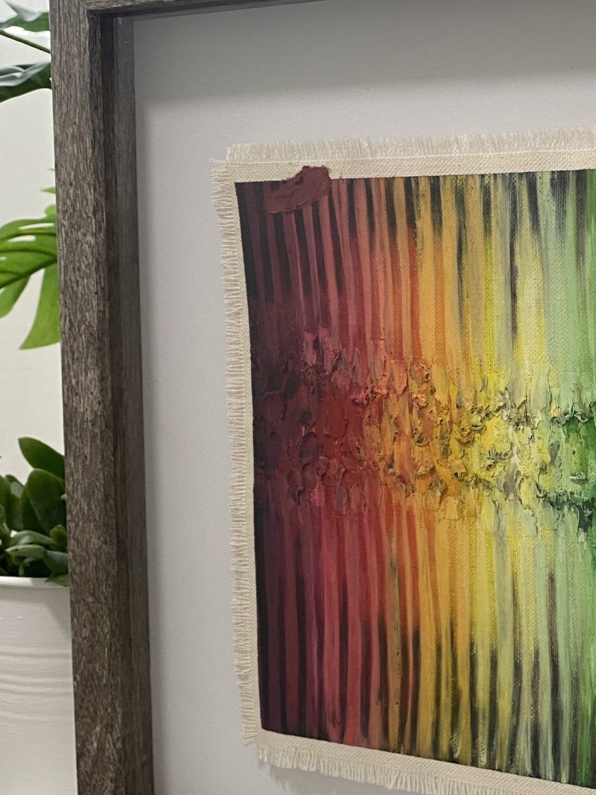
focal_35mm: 54
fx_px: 1240
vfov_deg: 35.5
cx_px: 601
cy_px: 437
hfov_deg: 25.6
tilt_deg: -5.3
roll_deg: -1.4
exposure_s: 1/60
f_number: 1.8
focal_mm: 4.25
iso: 100
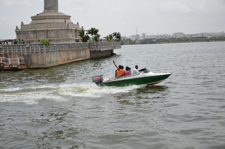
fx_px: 327
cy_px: 74
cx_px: 112
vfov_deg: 25.6
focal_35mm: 52
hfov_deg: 37.9
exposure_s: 1/4000
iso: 500
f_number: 4.5
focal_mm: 35
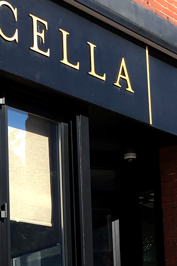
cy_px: 226
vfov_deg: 20.3
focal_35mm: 99
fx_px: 730
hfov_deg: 13.5
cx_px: -21
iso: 25
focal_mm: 4.15
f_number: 2.2
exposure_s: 1/712
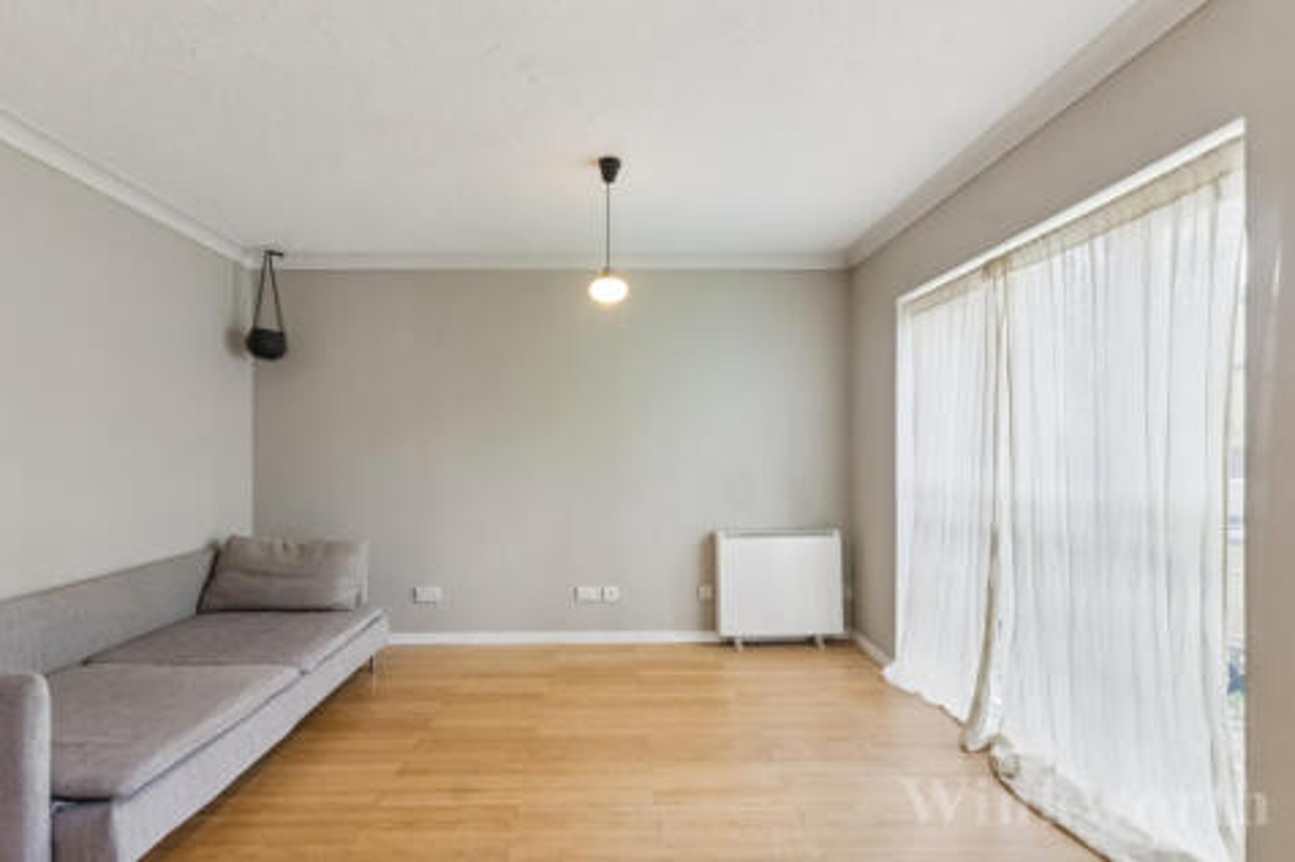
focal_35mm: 15
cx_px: 648
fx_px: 539
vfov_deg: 77.3
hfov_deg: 100.4
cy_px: 431
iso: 400
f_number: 8
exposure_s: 1/15
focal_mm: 10
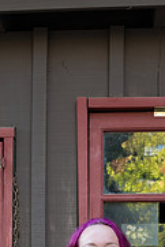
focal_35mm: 62
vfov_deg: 28.2
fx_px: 425
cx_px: 80
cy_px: 297
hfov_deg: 22.0
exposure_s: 1/160
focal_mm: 25
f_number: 4.5
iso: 1000
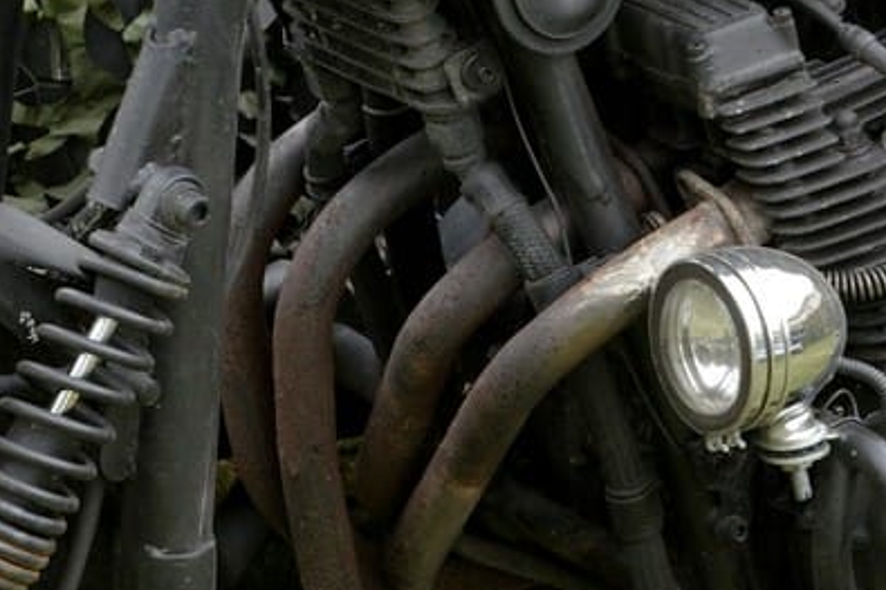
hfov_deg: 7.6
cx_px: 570
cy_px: -12
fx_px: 6691
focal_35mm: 272
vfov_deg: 5.0
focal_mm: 70
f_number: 7.1
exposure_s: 1/250
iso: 800
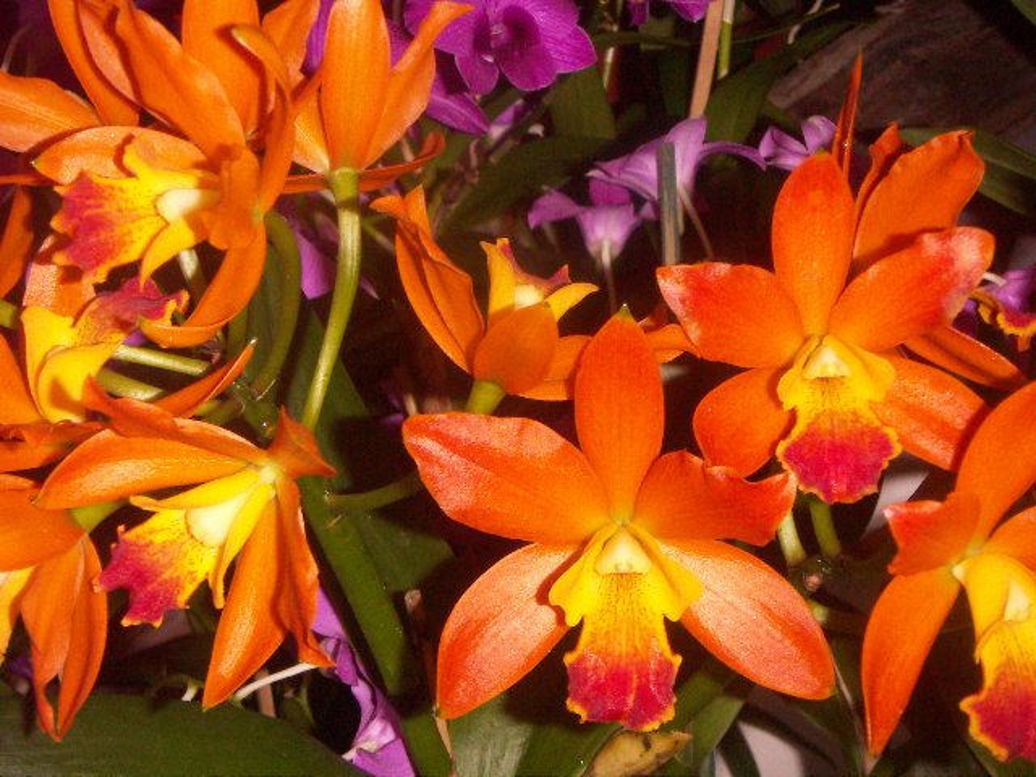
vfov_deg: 16.6
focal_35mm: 89
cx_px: 518
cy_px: 388
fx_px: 2664
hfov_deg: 22.0
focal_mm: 11.6
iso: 200
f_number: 8
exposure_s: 1/80
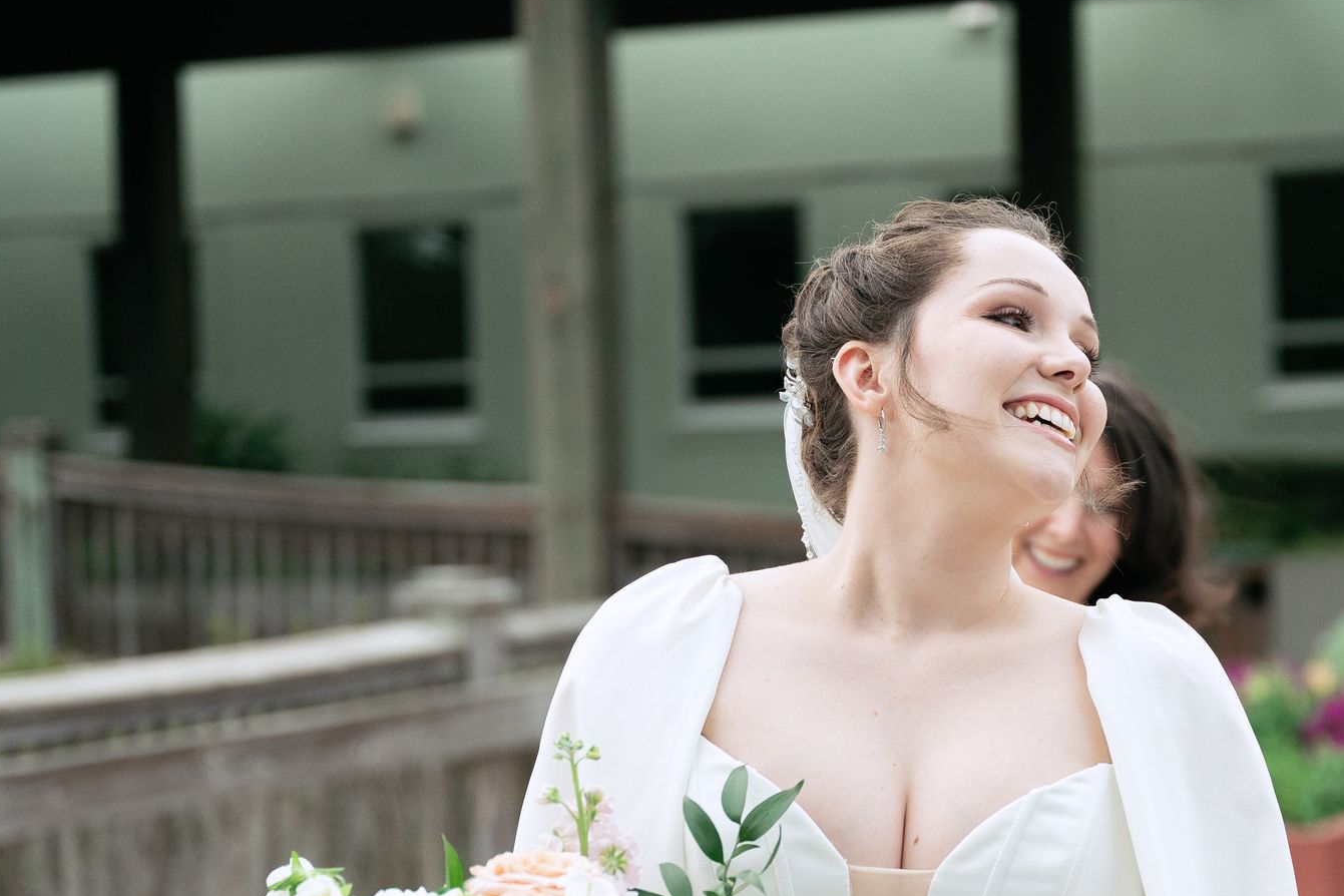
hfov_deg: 16.6
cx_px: 1005
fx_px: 4592
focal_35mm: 123
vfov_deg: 11.1
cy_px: 828
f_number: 2.8
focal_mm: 66
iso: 500
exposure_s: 1/2000
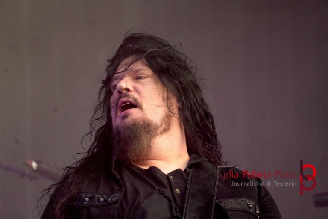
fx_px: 3854
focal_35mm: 423
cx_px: 164
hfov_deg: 4.9
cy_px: 110
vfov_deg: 3.3
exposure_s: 1/500
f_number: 6.3
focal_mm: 282
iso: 1600
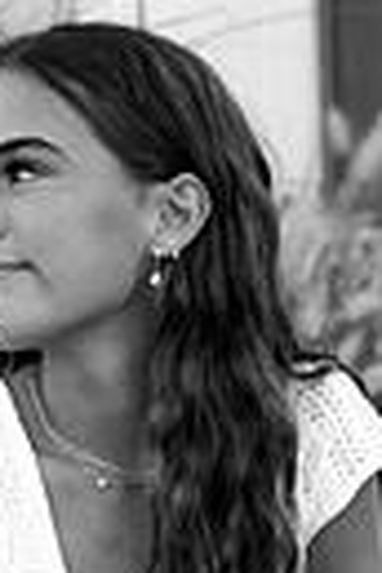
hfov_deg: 7.4
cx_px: 109
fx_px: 2944
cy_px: 640
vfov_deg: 11.0
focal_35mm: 185
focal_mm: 53
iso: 1000
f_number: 4
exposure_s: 1/1000
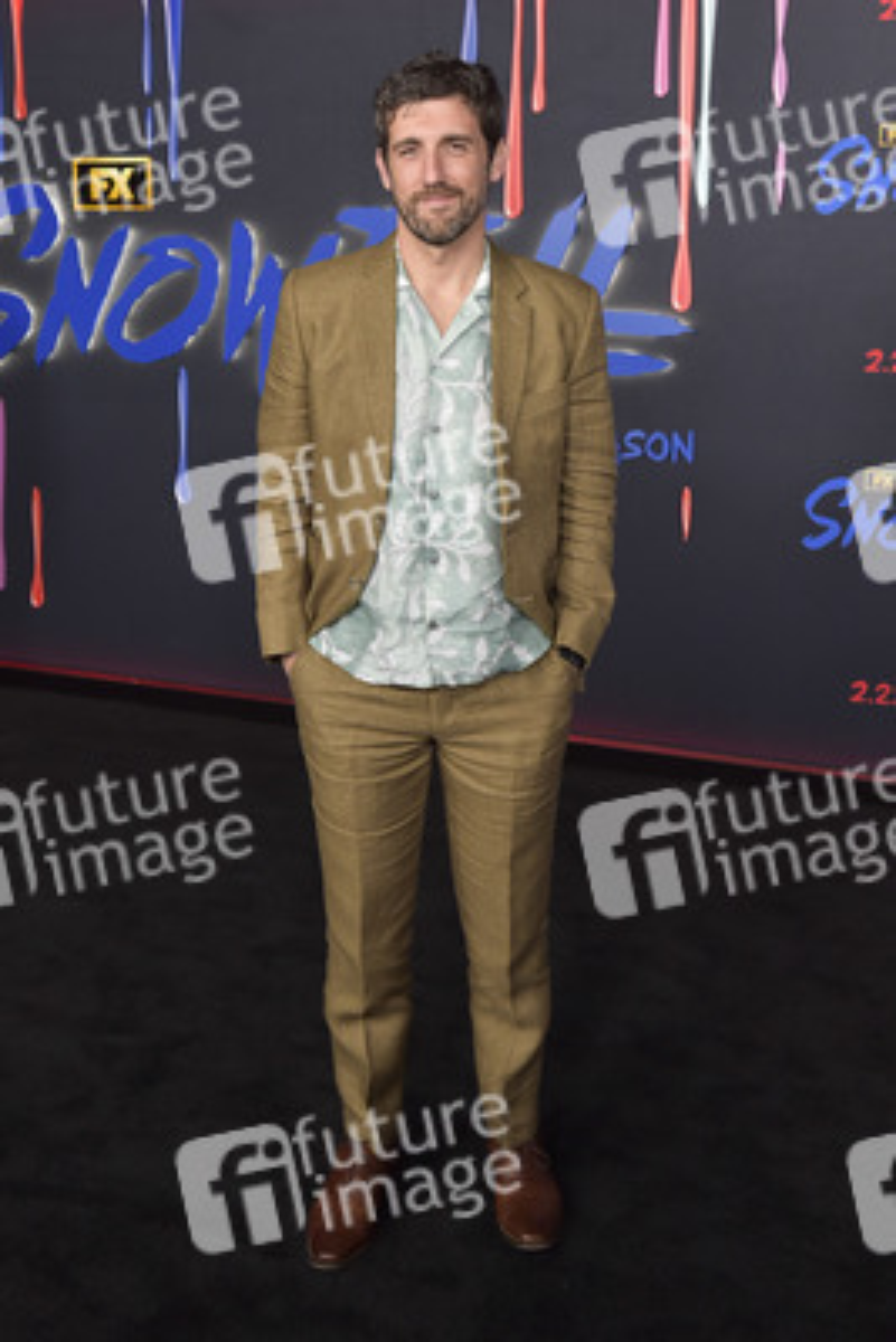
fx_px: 1417
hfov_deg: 35.1
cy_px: 671
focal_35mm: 38
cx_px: 448
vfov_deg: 50.7
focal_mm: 38
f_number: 6.3
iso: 2000
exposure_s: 1/250
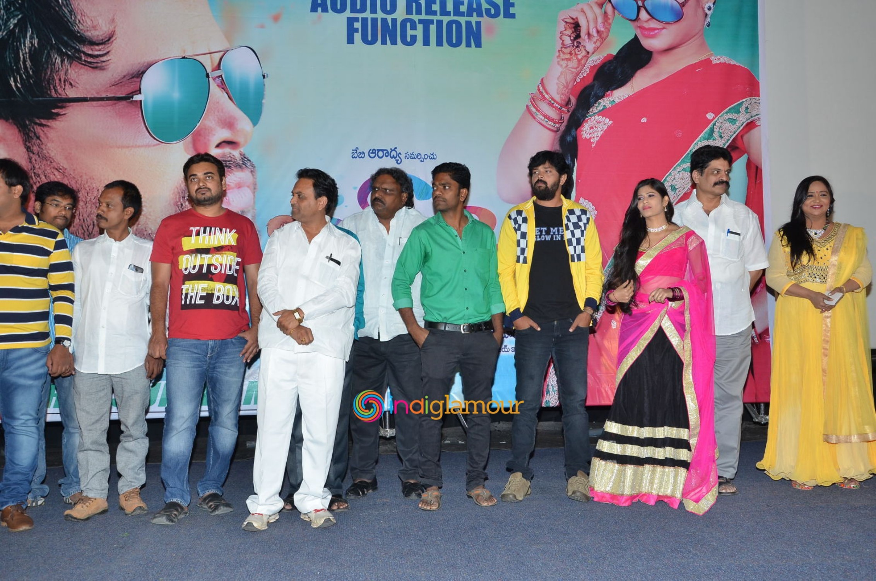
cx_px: 438
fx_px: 874
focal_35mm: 36
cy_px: 290
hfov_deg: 53.2
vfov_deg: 36.7
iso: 640
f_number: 5.6
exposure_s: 1/125
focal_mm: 24
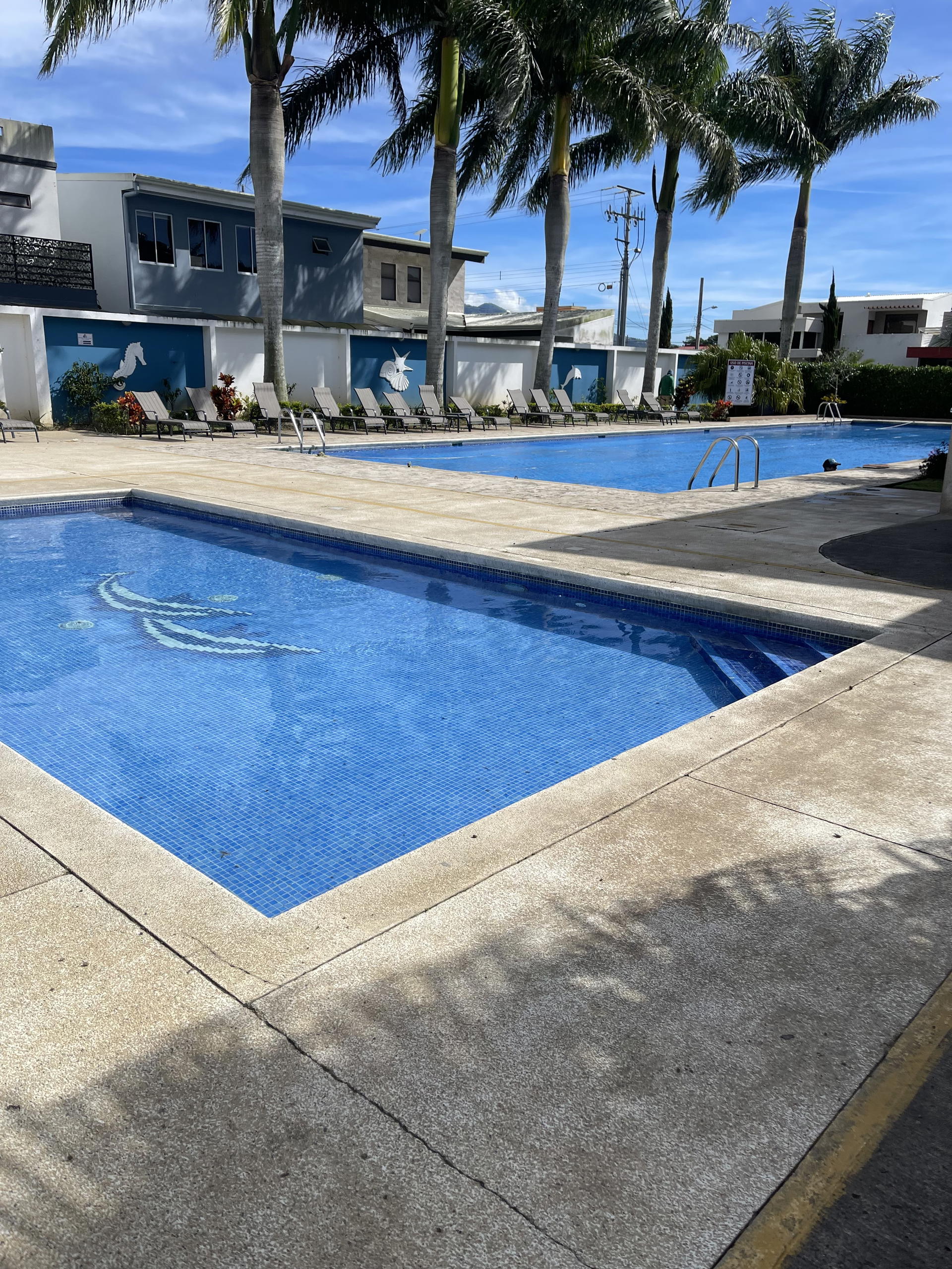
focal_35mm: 25
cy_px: 634
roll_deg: -1.6
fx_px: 917
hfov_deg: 54.9
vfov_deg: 69.4
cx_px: 476
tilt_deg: -14.8
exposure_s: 1/5376
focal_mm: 5.1
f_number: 1.6
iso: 32
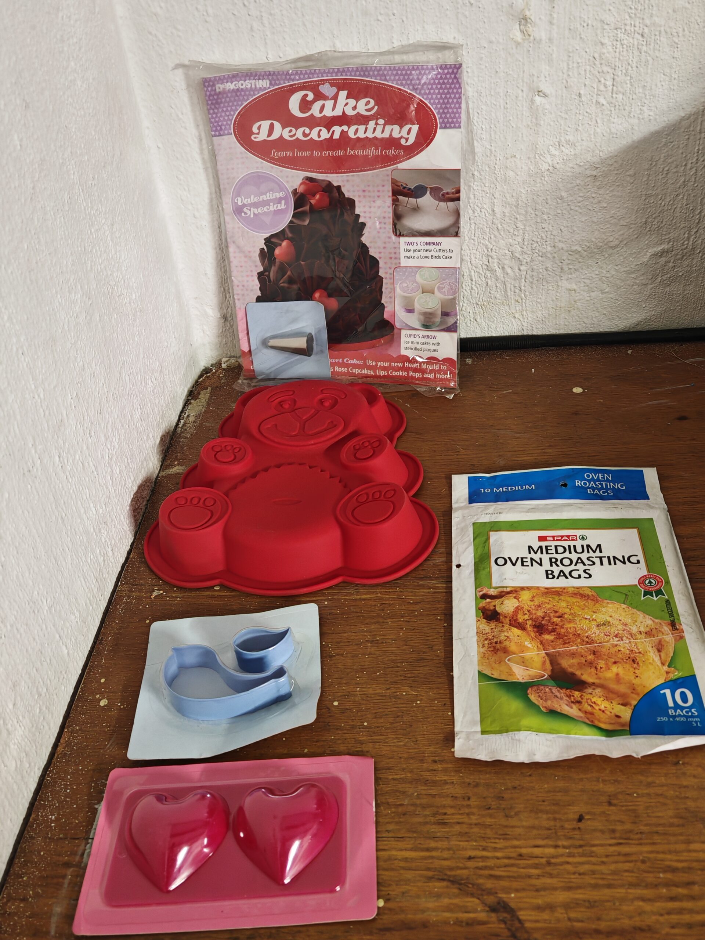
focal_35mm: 34
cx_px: 352
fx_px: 923
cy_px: 470
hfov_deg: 41.8
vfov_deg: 54.0
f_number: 1.9
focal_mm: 6.67
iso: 1000
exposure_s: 1/25
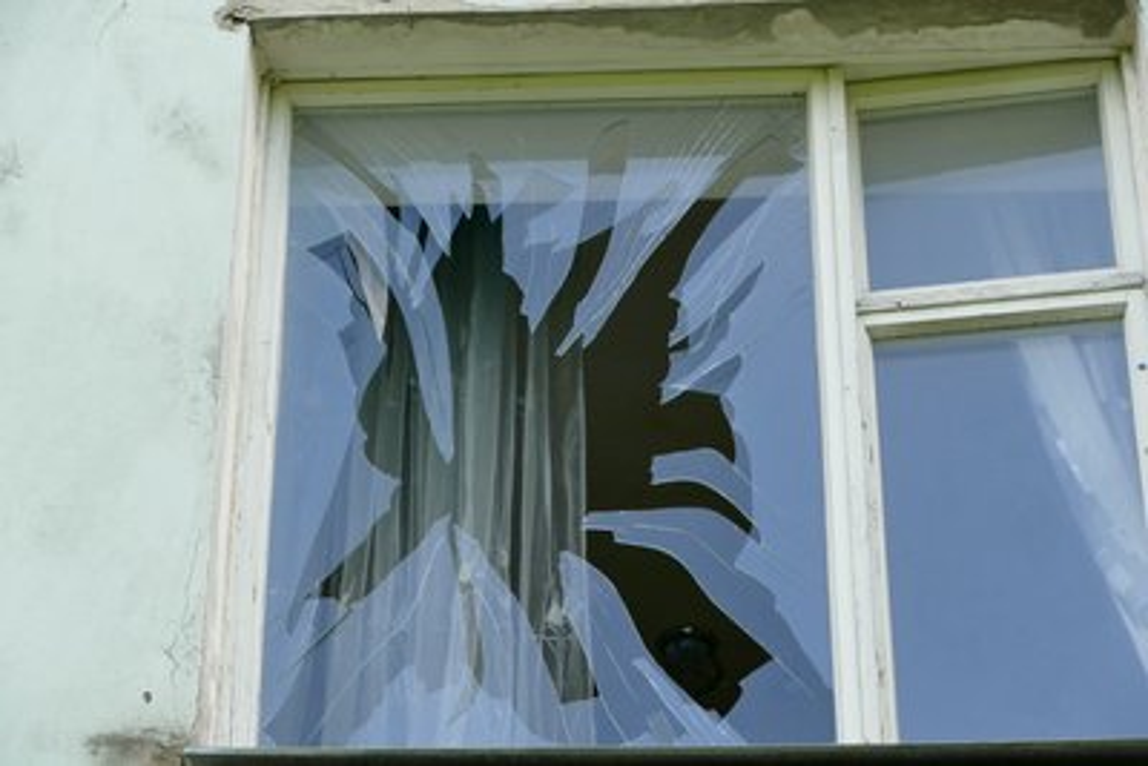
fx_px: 3892
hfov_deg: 16.8
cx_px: 574
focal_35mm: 122
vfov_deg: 11.2
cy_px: 383
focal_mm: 44.41
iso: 400
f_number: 3.9
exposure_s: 1/1000
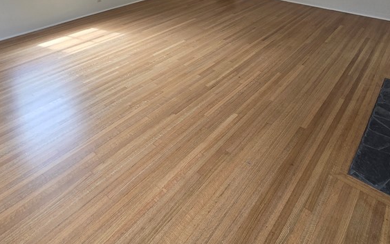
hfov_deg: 71.1
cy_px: 4
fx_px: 266
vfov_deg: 43.0
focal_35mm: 25
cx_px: 142
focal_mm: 2.2
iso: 64
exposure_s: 1/120
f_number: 2.2
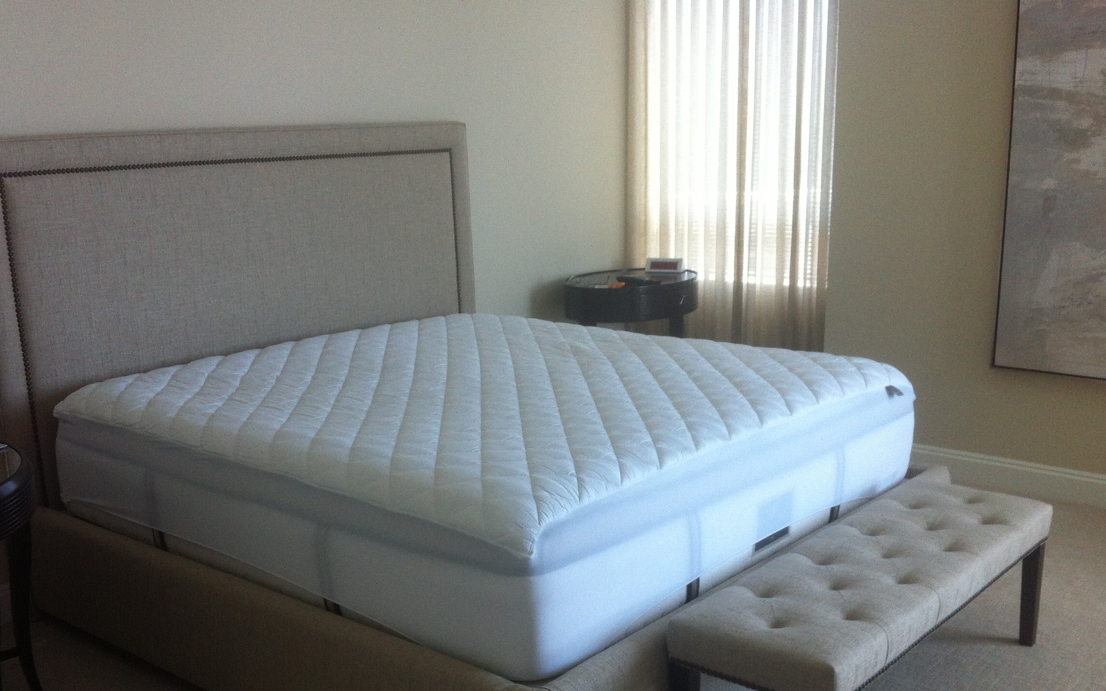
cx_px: 533
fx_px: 1266
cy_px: 443
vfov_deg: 30.4
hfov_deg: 47.2
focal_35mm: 42
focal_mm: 3.85
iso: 100
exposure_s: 1/60
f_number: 2.8
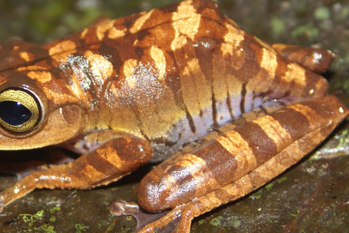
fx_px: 1590
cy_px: 123
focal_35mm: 164
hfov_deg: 12.5
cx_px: 140
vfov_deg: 8.4
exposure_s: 1/125
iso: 400
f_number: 5.6
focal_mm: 70
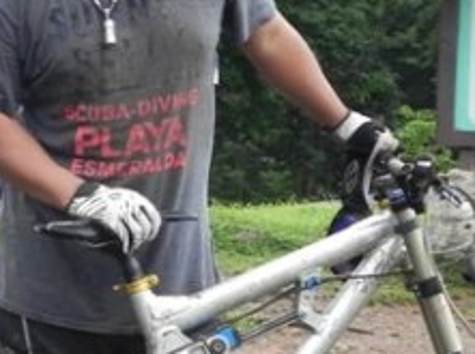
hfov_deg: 12.0
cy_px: 263
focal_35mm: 164
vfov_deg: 9.0
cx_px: 146
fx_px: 2247
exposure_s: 1/199
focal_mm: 10.3
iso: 160
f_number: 4.5
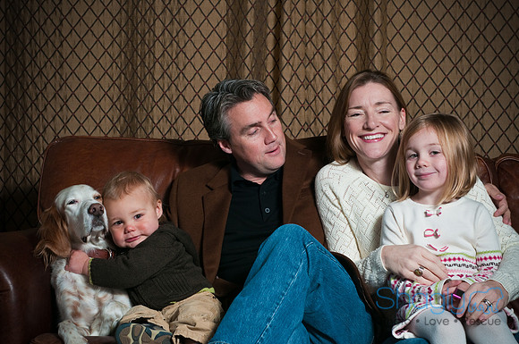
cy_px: 172
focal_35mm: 75
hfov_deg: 27.0
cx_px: 260
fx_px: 1080
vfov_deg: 18.1
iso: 100
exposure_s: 1/160
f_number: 6.3
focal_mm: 50
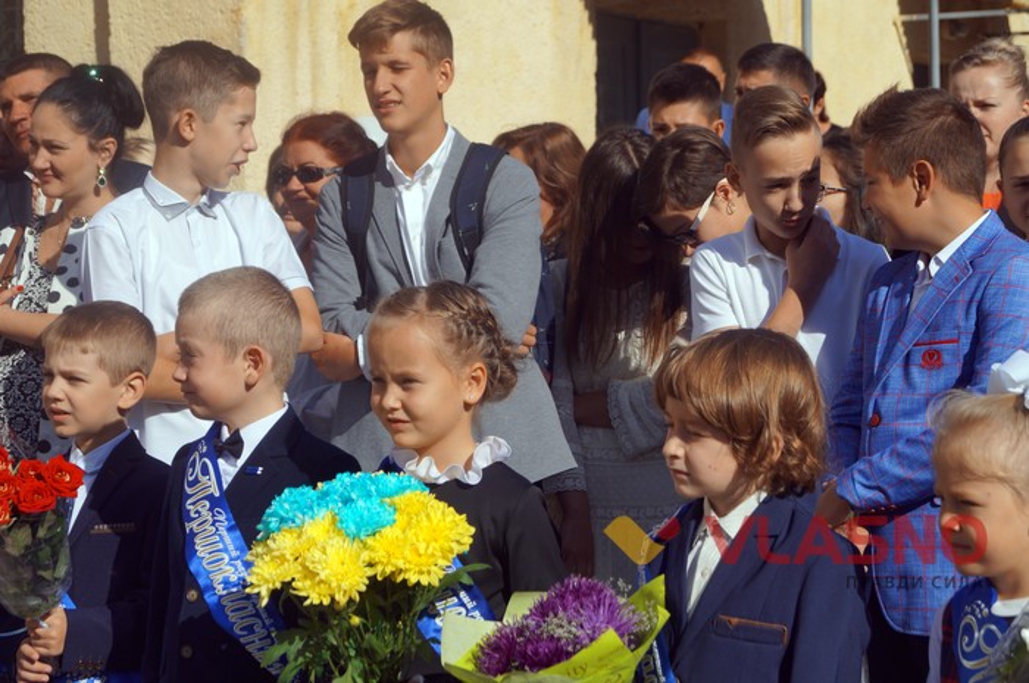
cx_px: 514
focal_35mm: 82
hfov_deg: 24.6
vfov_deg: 16.5
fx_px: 2355
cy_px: 342
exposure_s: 1/500
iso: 100
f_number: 6.3
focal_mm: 55
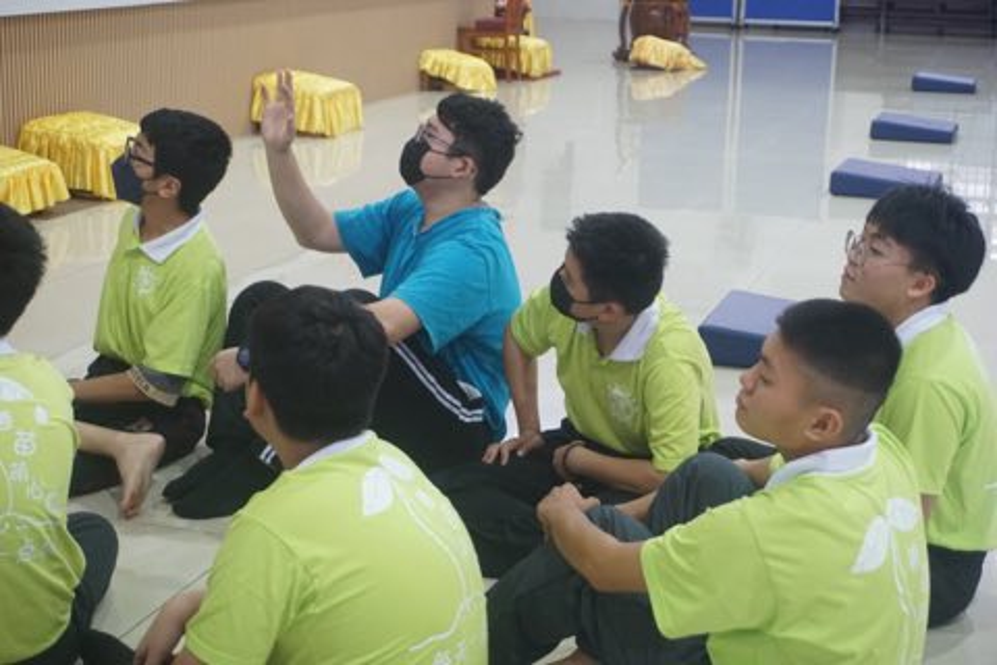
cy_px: 332
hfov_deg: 34.2
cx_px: 498
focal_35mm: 58
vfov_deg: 23.2
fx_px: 1620
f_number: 5.6
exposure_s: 1/160
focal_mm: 39
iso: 2000
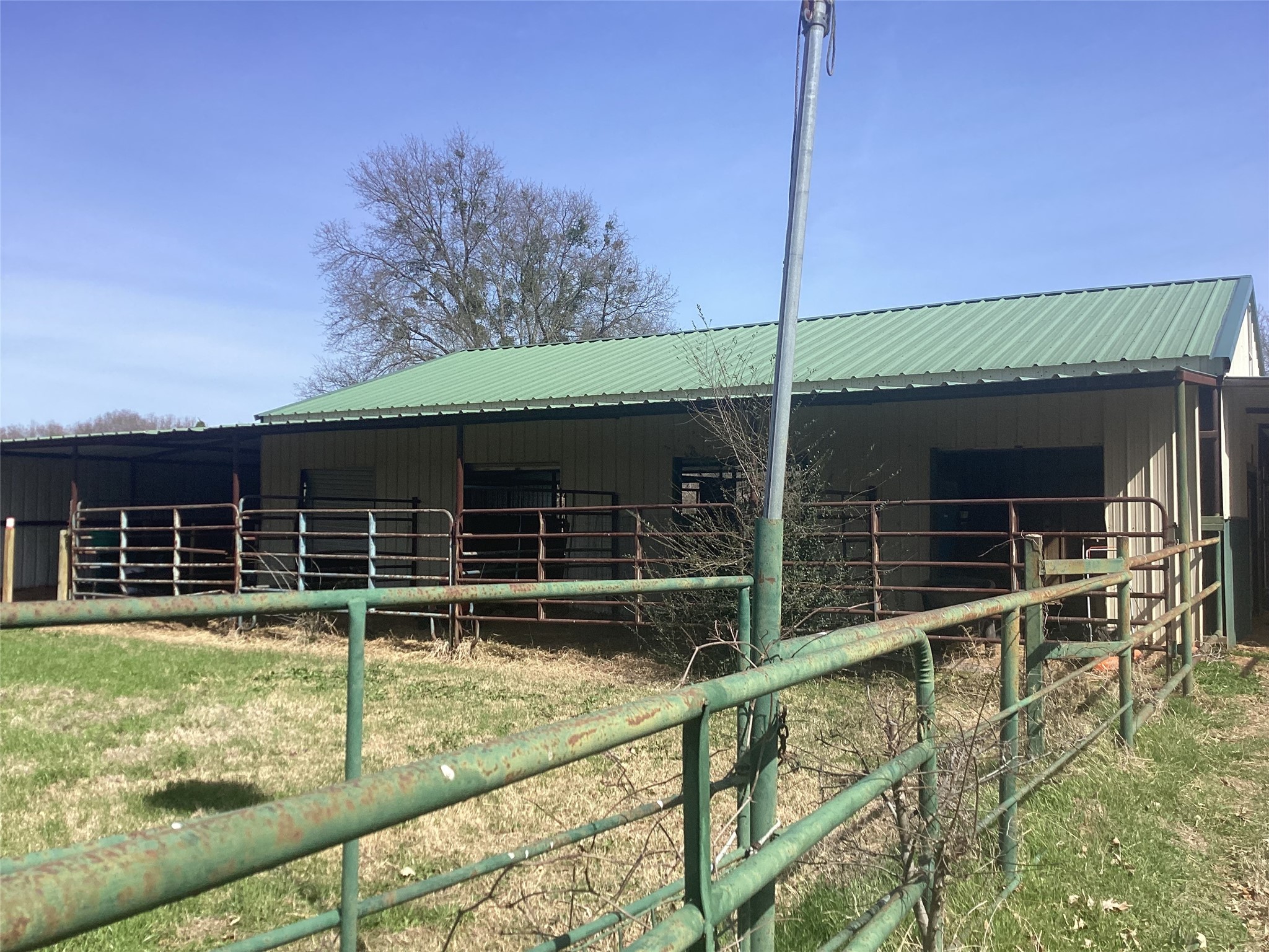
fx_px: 1136
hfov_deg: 58.4
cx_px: 634
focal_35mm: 31
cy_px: 476
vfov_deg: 45.4
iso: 25
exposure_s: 1/1253
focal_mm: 3.3
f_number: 2.4
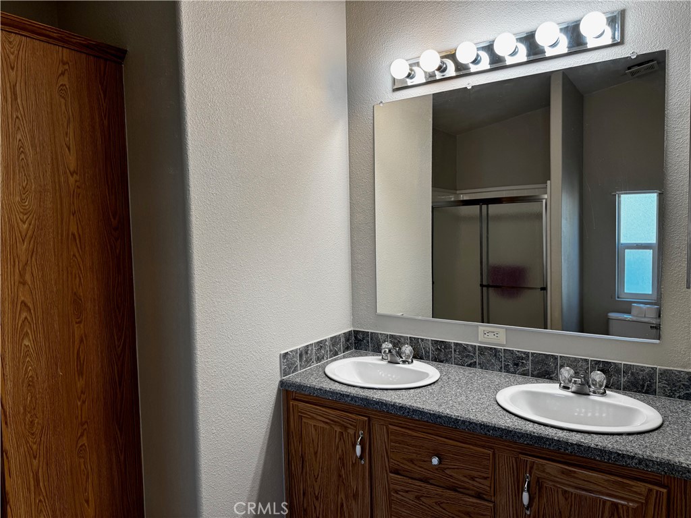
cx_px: 346
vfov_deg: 56.8
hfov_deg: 71.6
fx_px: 479
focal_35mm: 24
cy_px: 259
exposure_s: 1/120
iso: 125
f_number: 1.78
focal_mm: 6.76
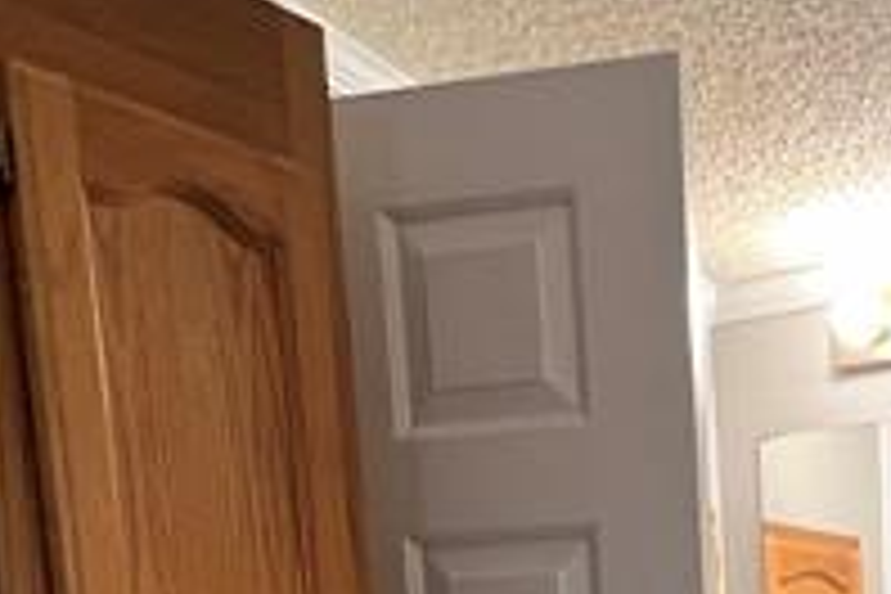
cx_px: 860
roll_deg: +3.0
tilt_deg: -13.2
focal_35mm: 70
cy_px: 1148
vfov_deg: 15.8
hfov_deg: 27.4
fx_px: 1732
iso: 160
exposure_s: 1/60
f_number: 1.8
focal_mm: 1.57
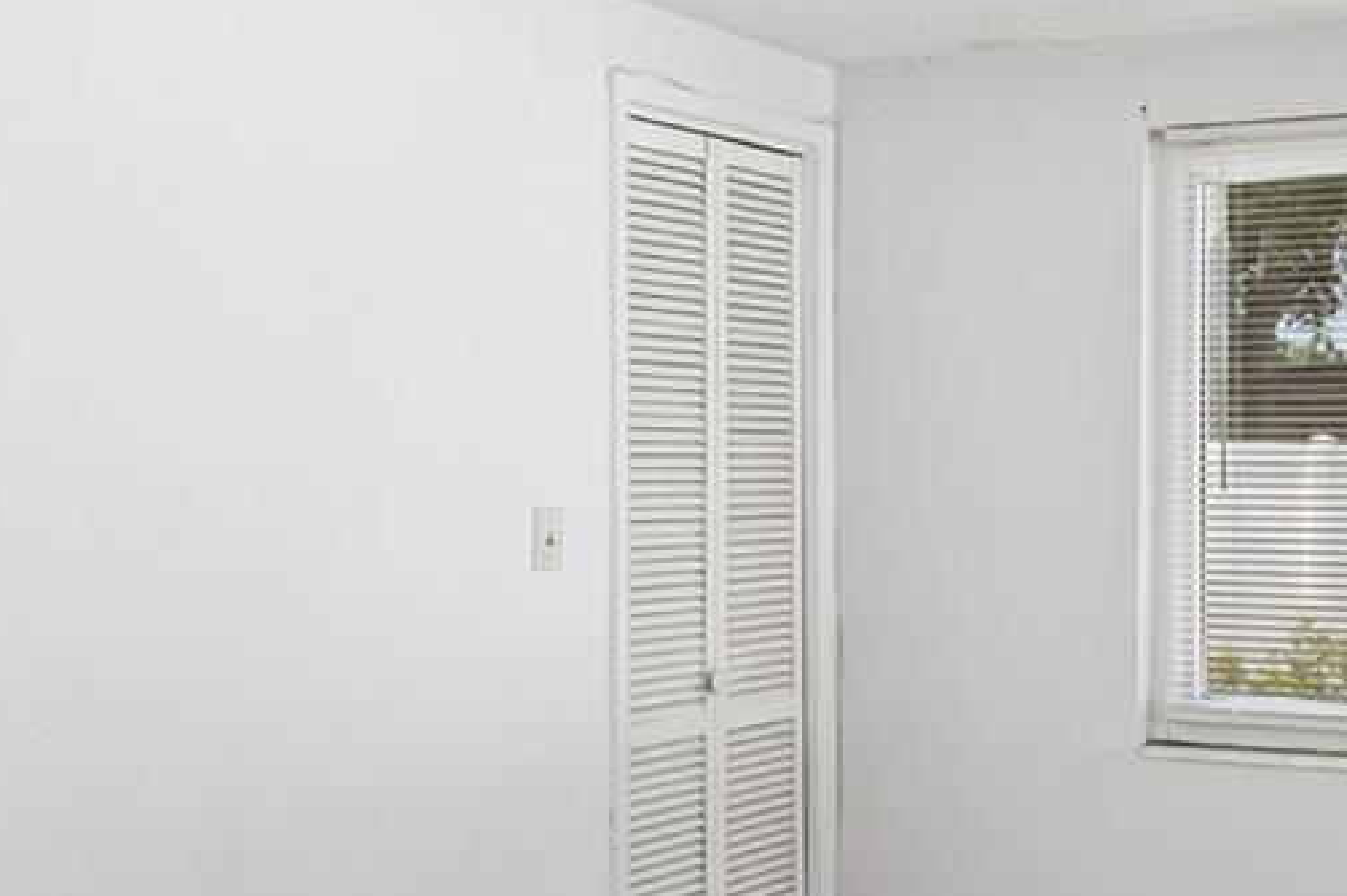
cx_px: 1275
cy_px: 413
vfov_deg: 26.4
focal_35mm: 51
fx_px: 1907
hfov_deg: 35.9
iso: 100
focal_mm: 11
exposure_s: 1/8
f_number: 7.1
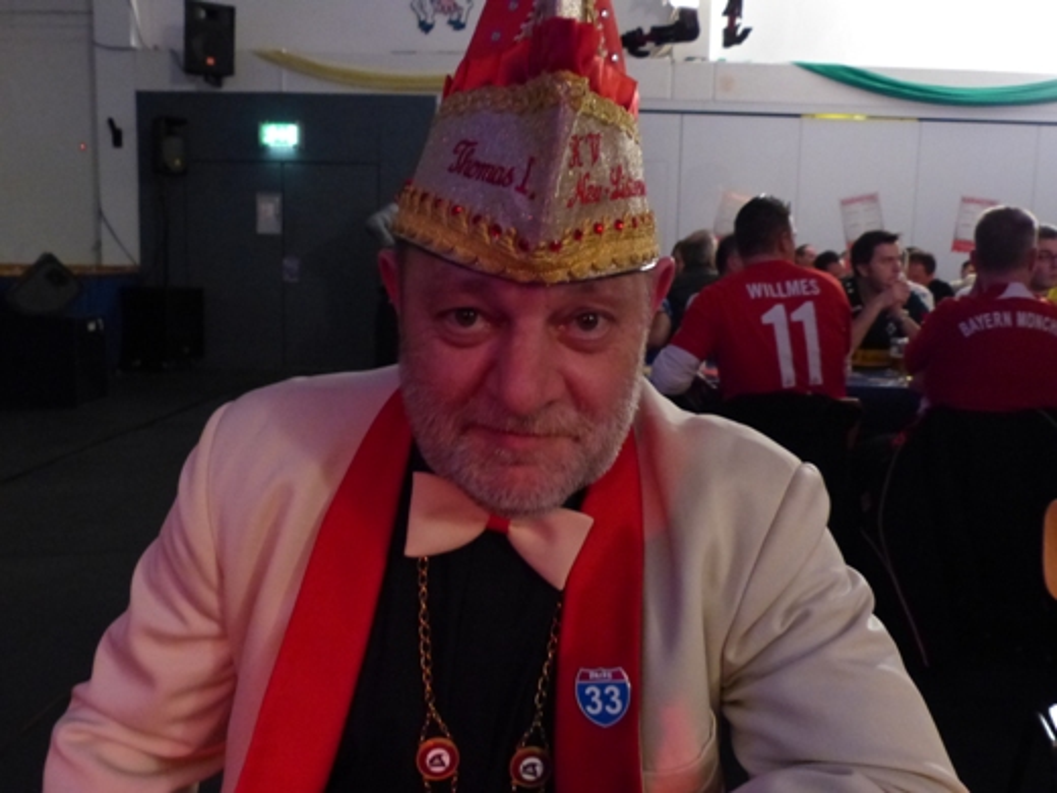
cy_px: 396
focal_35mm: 30
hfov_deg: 60.0
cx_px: 528
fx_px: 916
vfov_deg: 46.8
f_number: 2.8
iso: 800
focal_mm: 5.5
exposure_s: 1/13
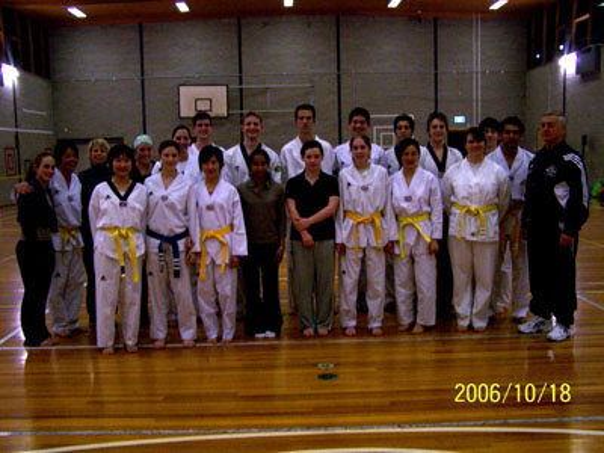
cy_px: 226
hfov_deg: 49.0
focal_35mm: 38
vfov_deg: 37.7
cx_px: 302
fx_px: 663
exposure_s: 1/30
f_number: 2.8
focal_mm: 6.3
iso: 140
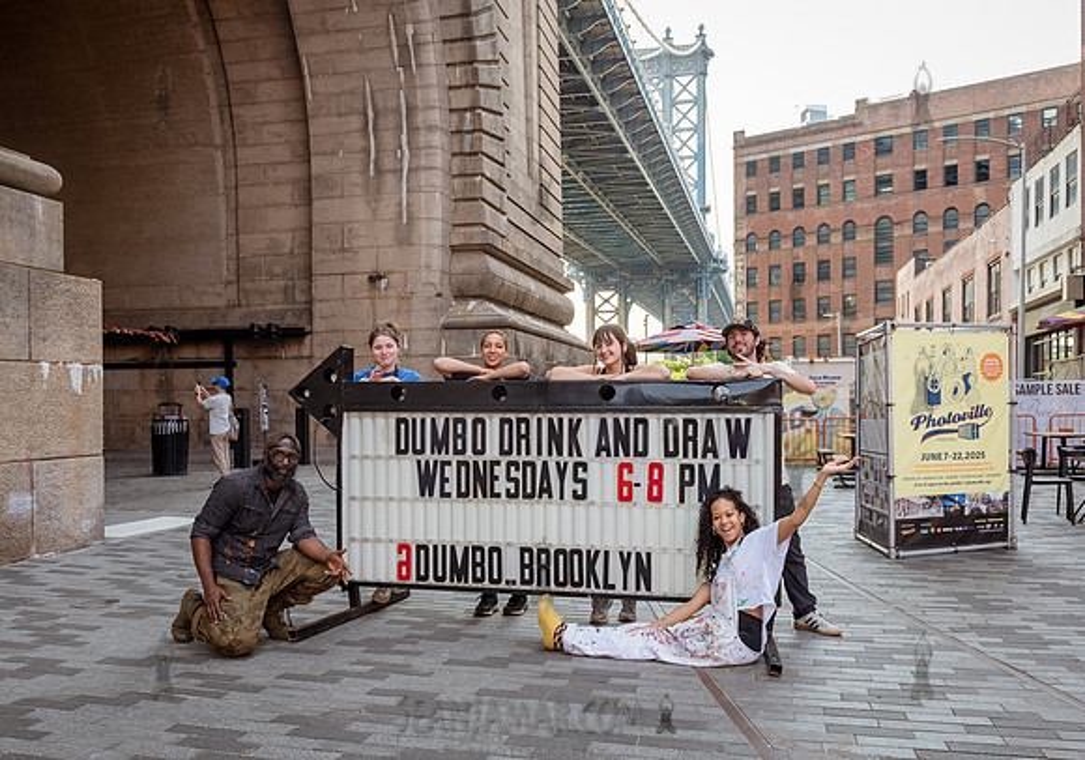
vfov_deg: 42.9
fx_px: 964
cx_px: 520
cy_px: 424
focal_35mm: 31
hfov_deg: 58.7
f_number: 5
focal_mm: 26
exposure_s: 1/200
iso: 500
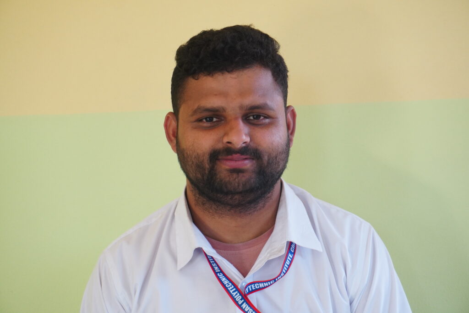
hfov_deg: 31.2
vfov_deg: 21.1
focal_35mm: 64
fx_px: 840
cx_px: 234
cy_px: 156
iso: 1000
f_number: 5.6
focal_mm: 43
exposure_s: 1/60
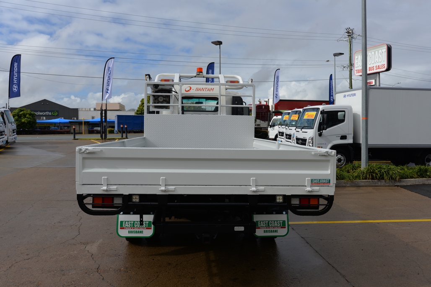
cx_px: 216
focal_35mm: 30
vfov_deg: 43.6
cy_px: 144
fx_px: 359
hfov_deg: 61.9
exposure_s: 1/320
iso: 100
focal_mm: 30
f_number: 9
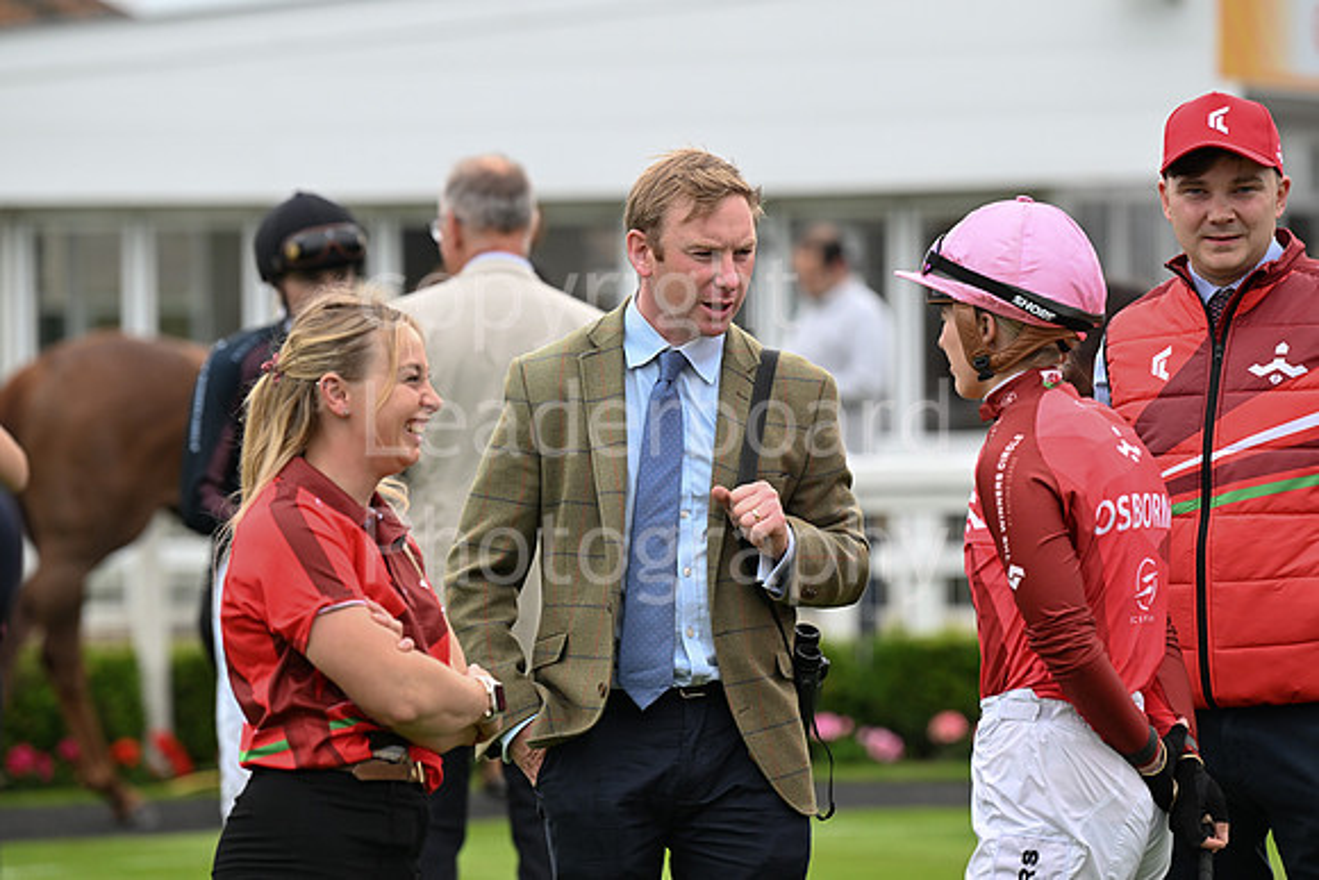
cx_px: 660
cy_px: 440
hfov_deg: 10.3
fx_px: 7329
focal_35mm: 200
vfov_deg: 6.9
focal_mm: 200
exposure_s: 1/1600
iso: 1250
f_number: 4.5
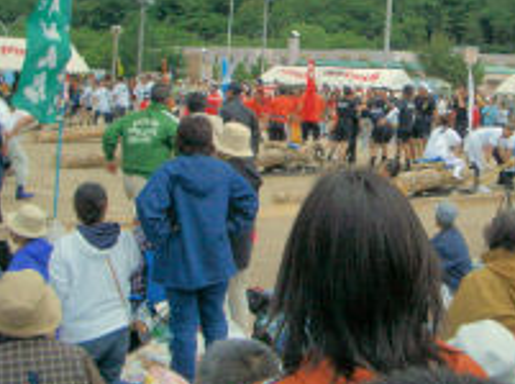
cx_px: 366
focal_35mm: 67
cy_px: 54
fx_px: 995
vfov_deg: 21.5
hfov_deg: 28.7
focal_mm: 5.8
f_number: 4.3
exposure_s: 1/1250
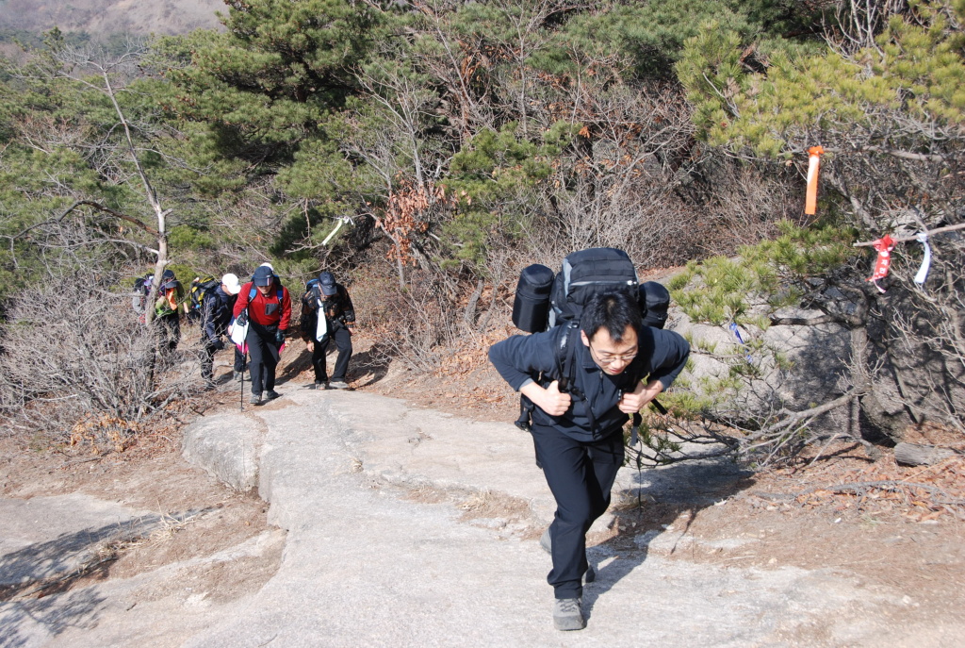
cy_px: 324
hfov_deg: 37.8
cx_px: 482
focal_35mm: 52
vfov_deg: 25.9
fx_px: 1410
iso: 100
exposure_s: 1/200
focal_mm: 35
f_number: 7.1
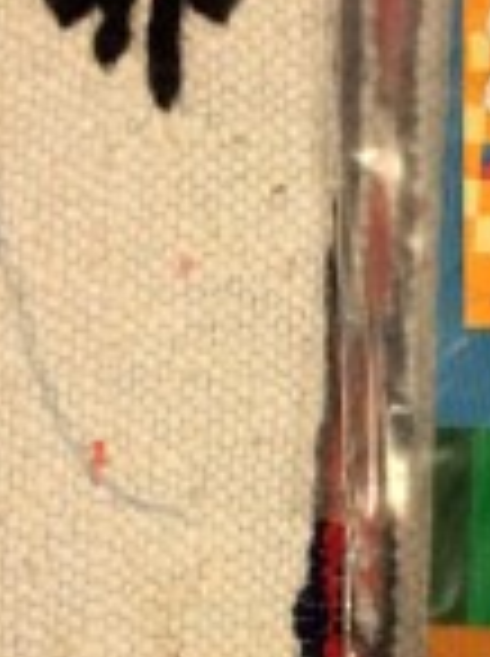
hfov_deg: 15.6
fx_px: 1666
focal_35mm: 88
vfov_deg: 21.4
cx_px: 706
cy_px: 682
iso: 400
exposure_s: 1/33
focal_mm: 4.12
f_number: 2.2
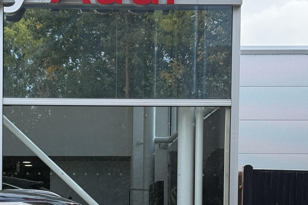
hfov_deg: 18.1
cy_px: 223
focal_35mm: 112
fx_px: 958
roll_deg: +0.6
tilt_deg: +1.1
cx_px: 52
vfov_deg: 12.0
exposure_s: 1/1575
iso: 80
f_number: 1.78
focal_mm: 6.76
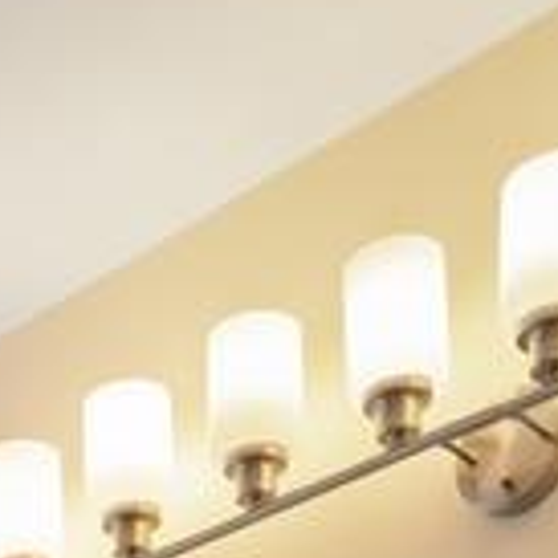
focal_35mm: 89
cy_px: 1330
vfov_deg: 13.9
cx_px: -65
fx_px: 1623
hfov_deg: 18.7
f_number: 11
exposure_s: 1/6
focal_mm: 14
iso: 100
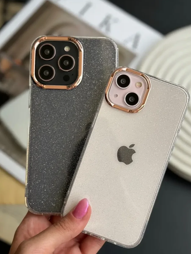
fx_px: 383
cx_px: 100
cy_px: 122
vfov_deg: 36.8
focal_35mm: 52
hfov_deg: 28.0
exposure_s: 1/1637
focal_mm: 6.76
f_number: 1.78
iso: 64
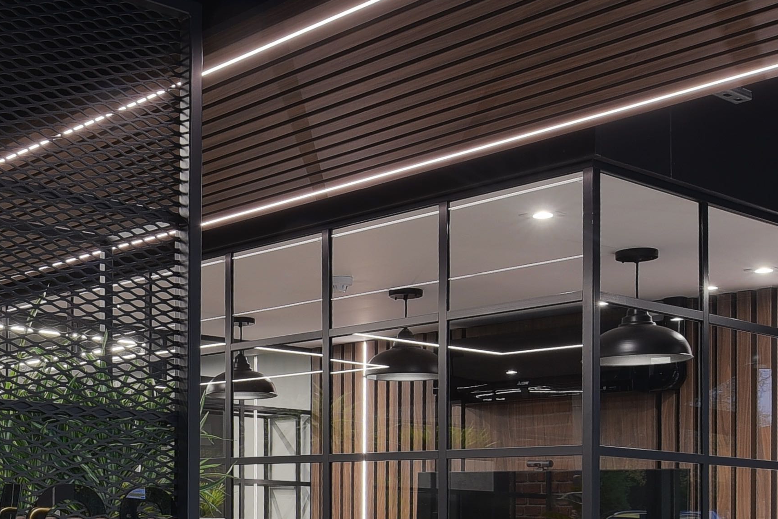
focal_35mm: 49
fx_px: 1059
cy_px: 744
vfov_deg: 23.1
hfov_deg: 37.0
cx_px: 38
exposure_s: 1.6
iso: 100
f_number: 11
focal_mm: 14
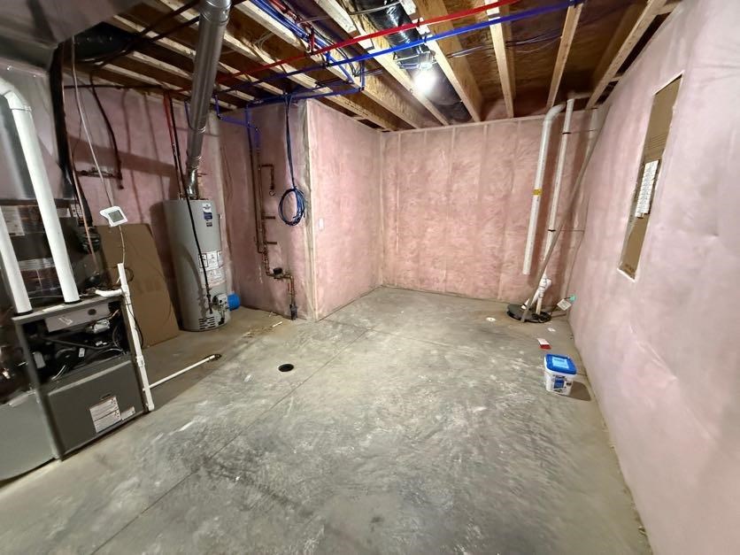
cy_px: 278
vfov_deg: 85.7
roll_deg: -0.7
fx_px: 299
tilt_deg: -13.0
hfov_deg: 102.1
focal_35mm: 14
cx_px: 370
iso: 800
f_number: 2.2
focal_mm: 2.22
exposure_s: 1/60
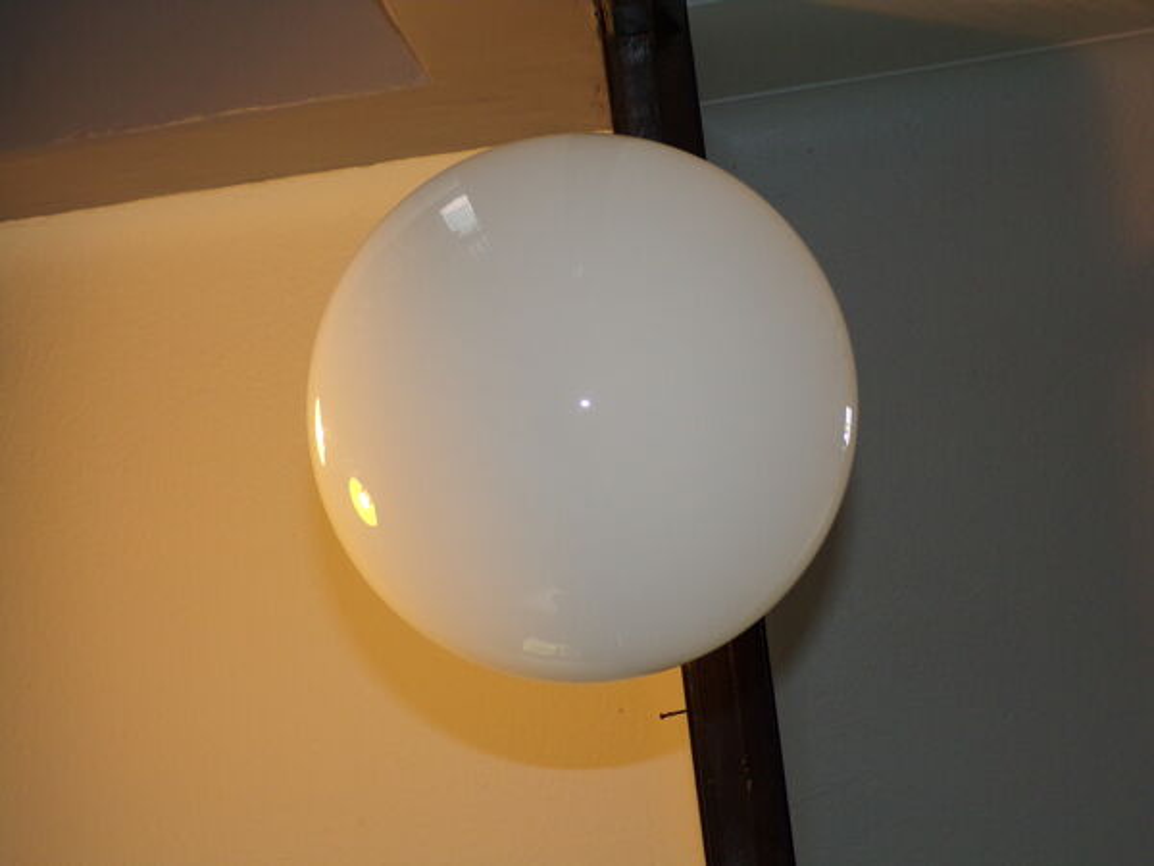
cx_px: 577
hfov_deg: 44.8
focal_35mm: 42
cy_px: 433
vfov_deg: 34.3
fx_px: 1400
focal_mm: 7.6
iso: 200
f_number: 3.4
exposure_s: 1/34
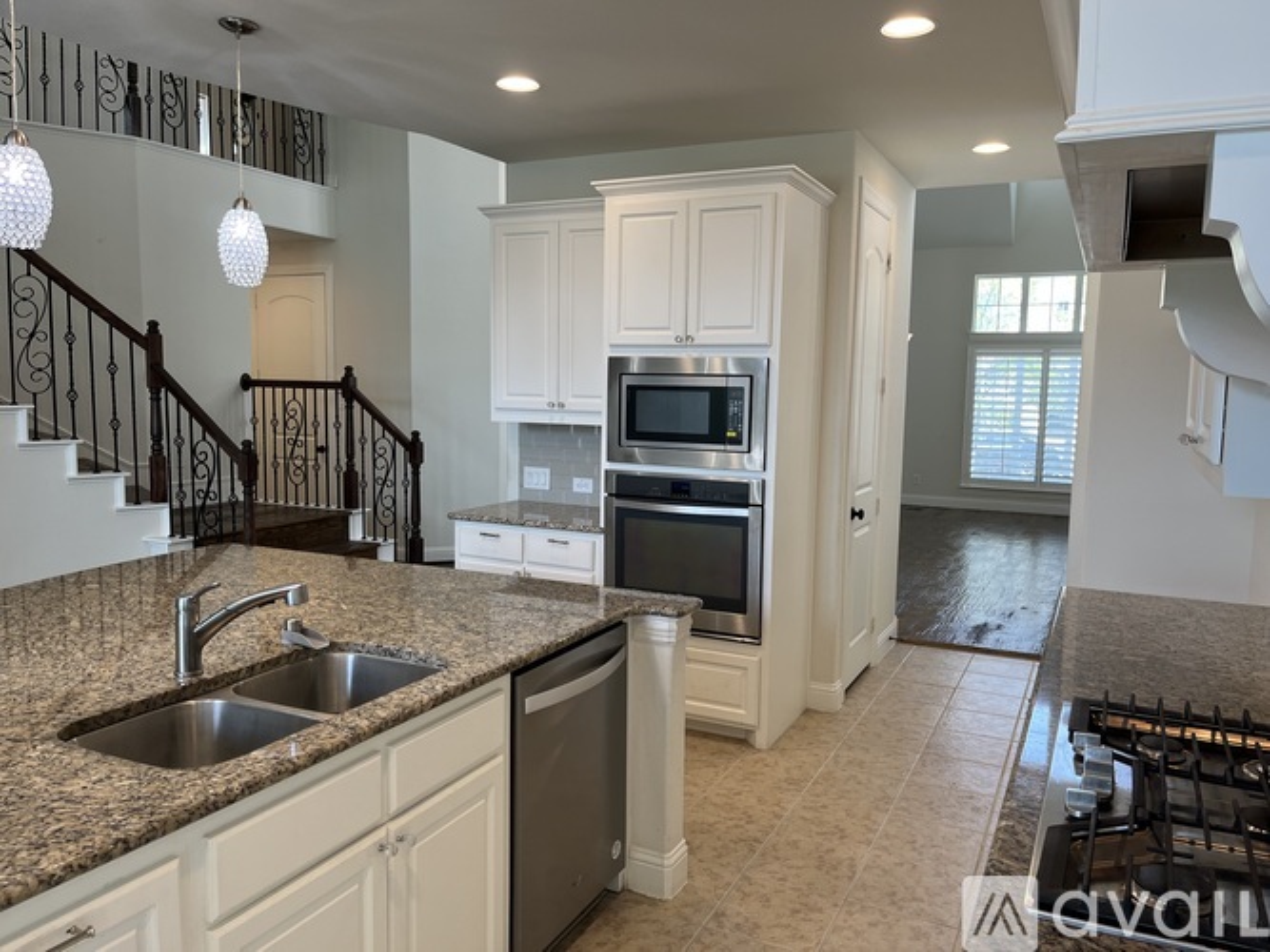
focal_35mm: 26
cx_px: 635
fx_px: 954
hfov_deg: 67.3
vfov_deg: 53.0
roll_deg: -1.1
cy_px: 476
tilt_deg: -6.1
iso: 80
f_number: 1.6
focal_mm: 5.1
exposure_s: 1/120
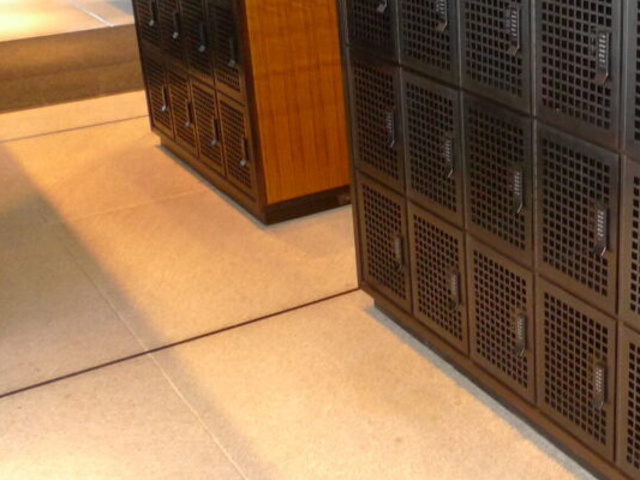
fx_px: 999
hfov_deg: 33.8
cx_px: 566
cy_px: 168
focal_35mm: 54
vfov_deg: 26.9
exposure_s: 1/20
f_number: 2
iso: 400
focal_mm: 5.1
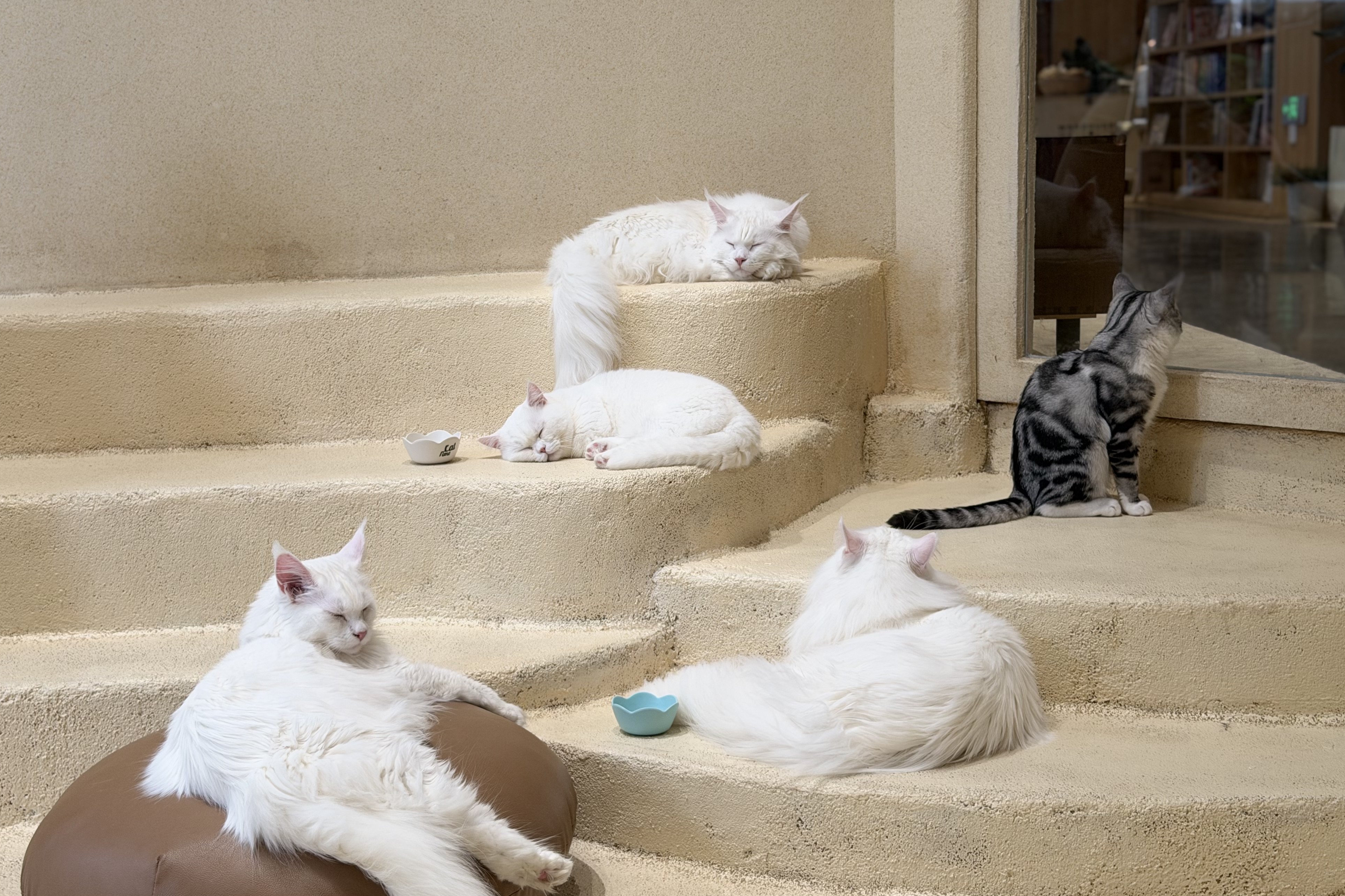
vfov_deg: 26.0
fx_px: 1943
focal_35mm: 52
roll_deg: +2.6
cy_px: 452
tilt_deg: -6.5
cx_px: 646
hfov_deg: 38.2
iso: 50
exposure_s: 1/167
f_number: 1.78
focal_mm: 6.76
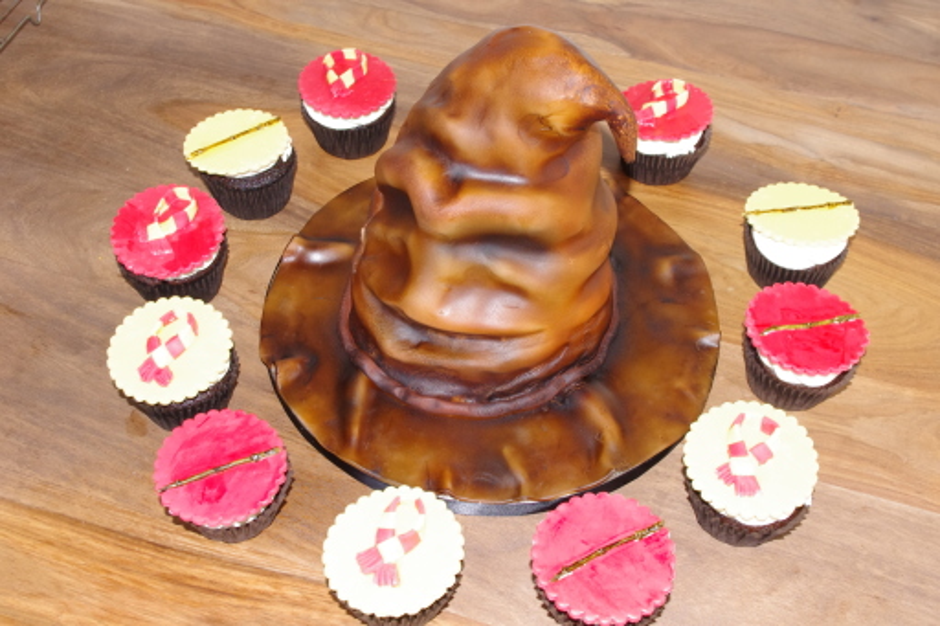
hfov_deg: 46.4
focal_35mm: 42
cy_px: 313
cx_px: 470
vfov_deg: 31.9
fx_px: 1096
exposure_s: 1/25
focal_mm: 28.13
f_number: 8
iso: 800
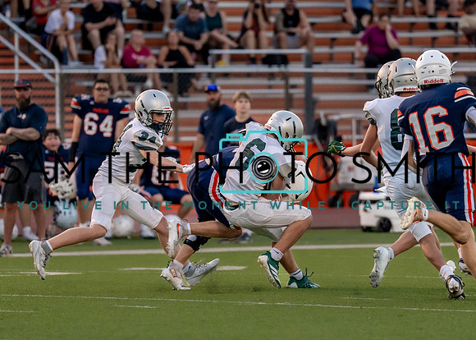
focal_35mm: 422
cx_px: 253
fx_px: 5701
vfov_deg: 3.4
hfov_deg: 4.8
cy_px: 169
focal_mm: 200
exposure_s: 1/1000
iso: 1000
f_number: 2.8
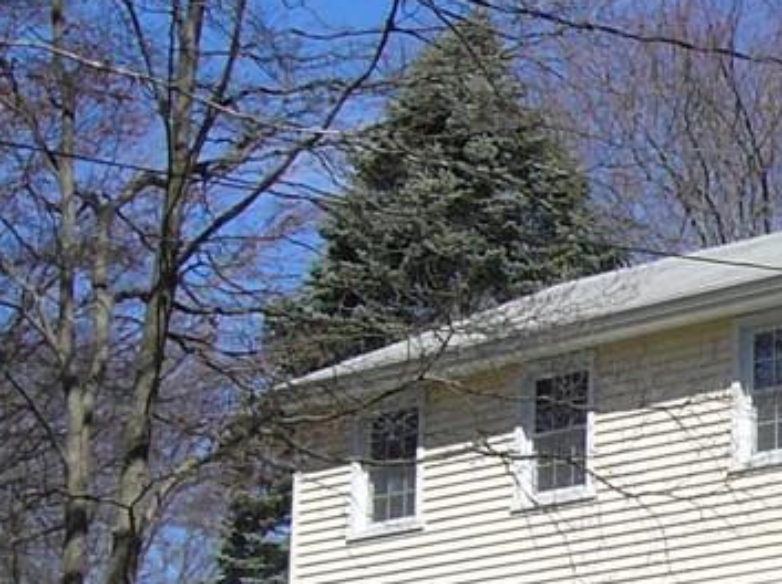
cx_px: 860
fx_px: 2753
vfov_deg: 12.0
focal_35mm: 122
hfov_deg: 15.7
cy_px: 626
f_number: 8
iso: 100
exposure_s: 1/250
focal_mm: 4.6
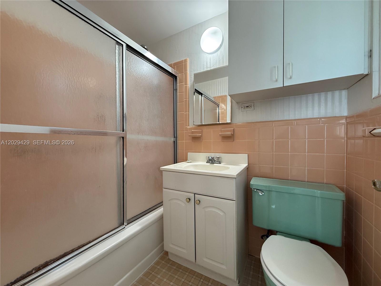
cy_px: 143
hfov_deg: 102.1
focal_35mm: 14
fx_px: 154
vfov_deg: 85.7
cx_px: 190
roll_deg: +0.2
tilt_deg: -0.5
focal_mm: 2.22
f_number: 2.2
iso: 200
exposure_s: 1/120
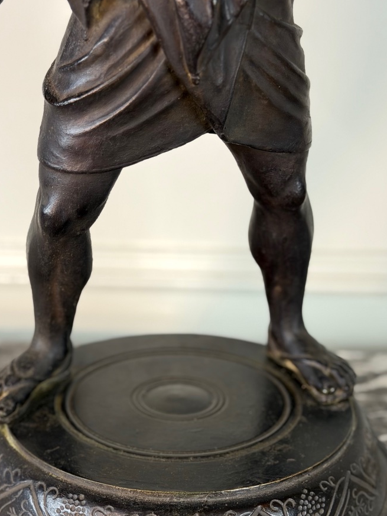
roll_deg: +0.8
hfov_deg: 22.3
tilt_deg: -23.1
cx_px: 173
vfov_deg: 29.2
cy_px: 339
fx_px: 984
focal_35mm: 66
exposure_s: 1/50
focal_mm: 6.76
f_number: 1.78
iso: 160
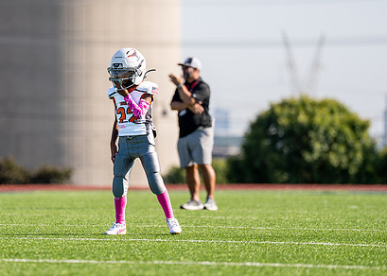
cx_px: 138
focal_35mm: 333
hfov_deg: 6.1
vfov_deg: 4.3
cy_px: 106
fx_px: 3659
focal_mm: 200
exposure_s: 1/1600
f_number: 2.8
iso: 100
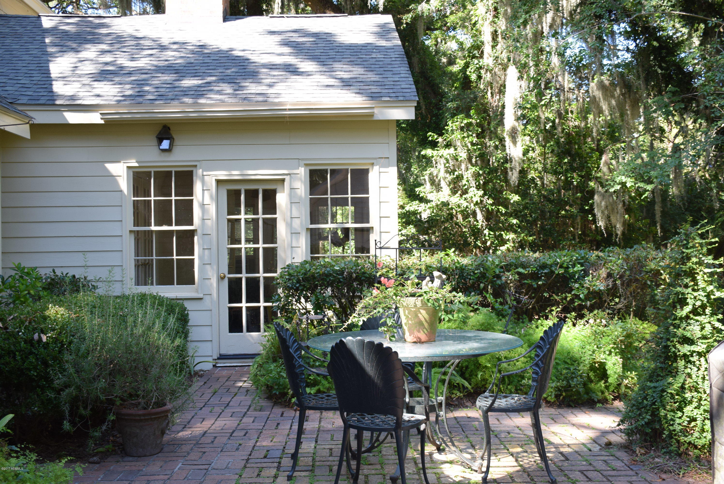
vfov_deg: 34.3
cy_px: 242
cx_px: 362
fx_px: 785
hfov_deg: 49.5
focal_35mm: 39
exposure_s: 1/160
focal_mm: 26
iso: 400
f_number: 6.3
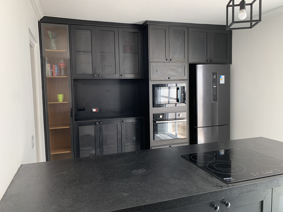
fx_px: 213
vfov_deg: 53.1
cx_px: 142
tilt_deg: -4.3
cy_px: 106
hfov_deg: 67.3
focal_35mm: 26
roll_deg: +1.9
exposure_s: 1/101
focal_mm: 4.25
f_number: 1.8
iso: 100
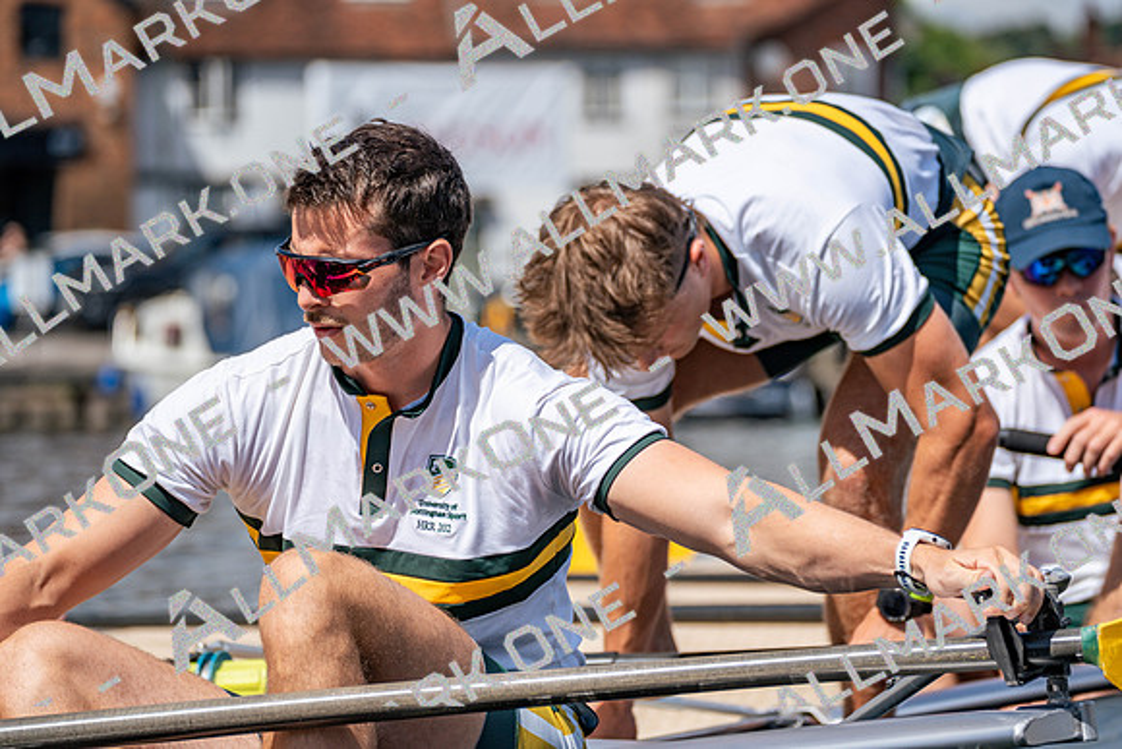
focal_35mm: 183
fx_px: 5705
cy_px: 374
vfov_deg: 7.5
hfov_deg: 11.2
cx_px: 561
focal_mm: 183
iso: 100
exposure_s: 1/1600
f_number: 5.6
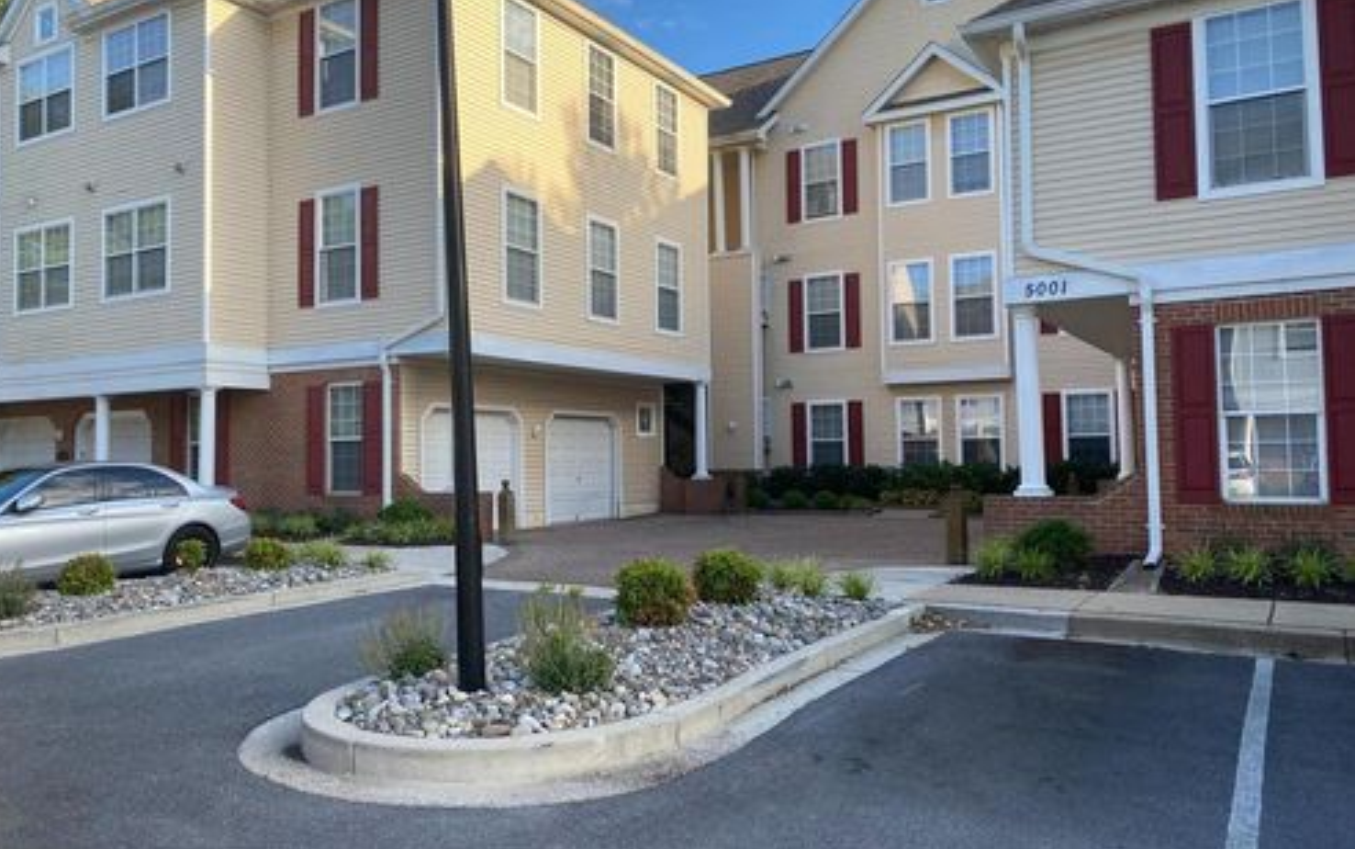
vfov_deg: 44.6
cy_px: 407
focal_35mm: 28
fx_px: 1034
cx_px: 669
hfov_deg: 66.4
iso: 32
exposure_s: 1/715
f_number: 1.8
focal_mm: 4.25
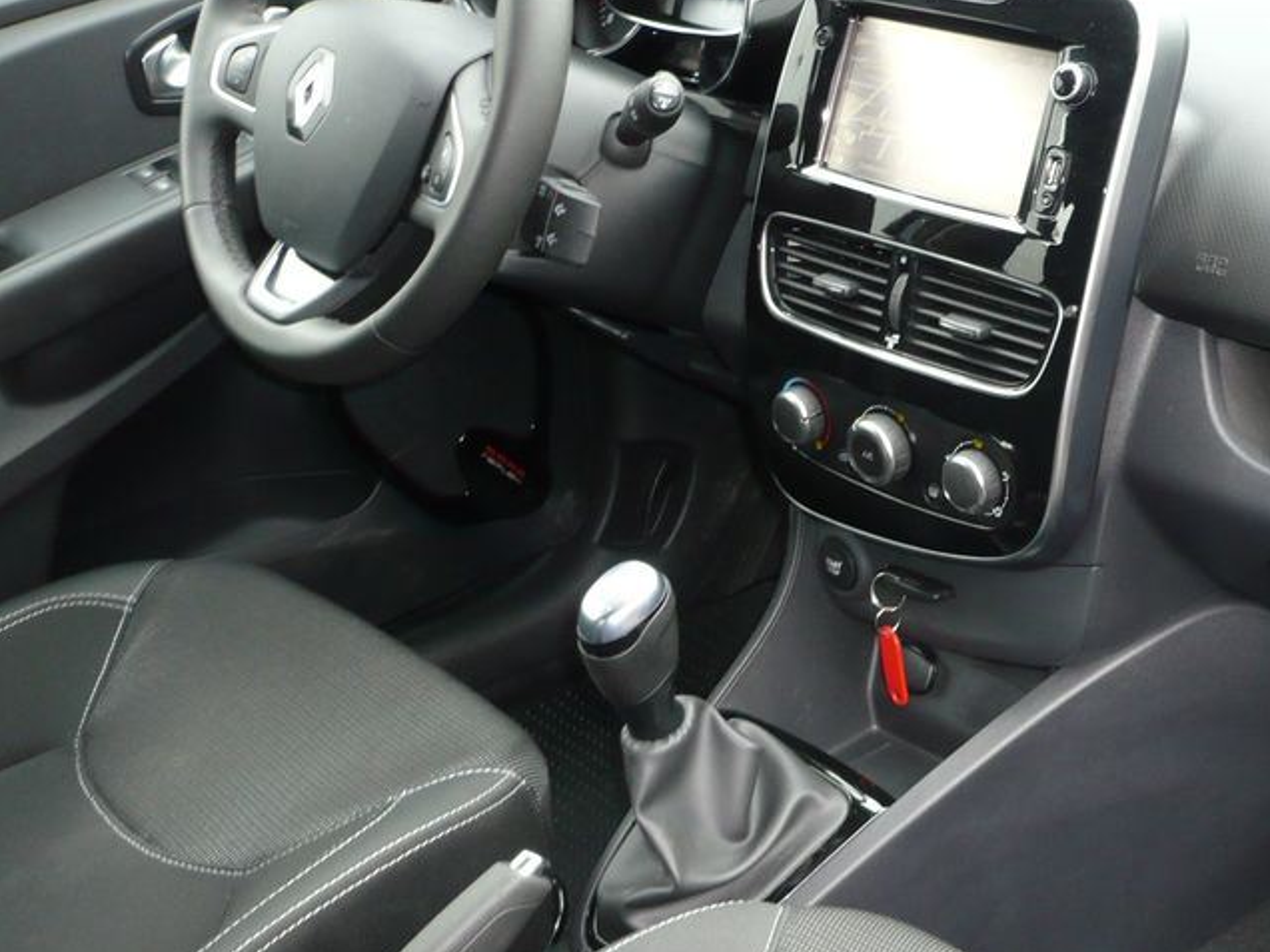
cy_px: 511
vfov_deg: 26.6
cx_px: 933
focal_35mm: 55
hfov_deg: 34.3
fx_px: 2018
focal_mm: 5.8
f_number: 2.8
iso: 125
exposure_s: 1/30
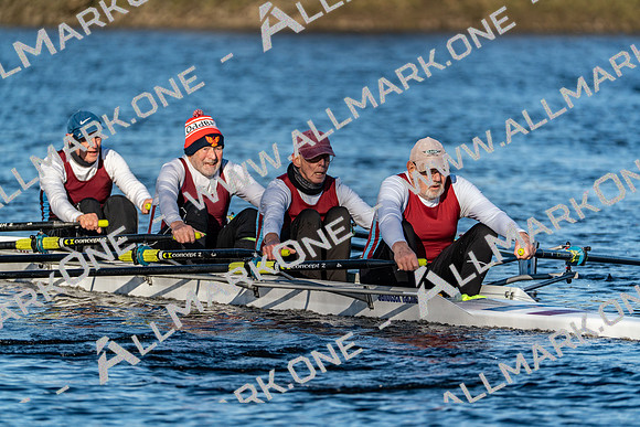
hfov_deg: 4.7
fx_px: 7770
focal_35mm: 437
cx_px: 320
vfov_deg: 3.1
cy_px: 214
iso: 400
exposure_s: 1/2000
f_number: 6.3
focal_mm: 437
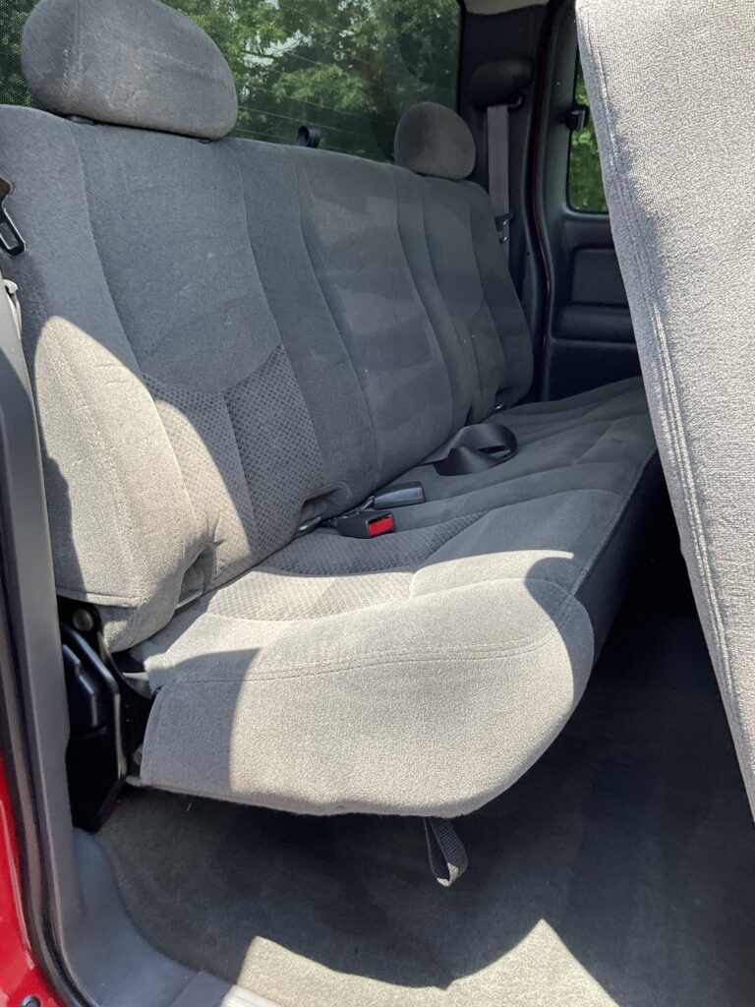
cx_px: 378
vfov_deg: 61.7
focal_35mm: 29
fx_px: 843
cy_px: 504
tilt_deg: -18.8
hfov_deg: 48.2
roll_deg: -2.2
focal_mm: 3
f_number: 1.8
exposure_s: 1/247
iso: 16
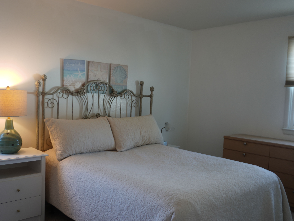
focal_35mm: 35
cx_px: 128
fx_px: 293
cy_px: 112
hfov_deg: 53.1
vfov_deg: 41.2
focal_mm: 21
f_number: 4
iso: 64
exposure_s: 1/6
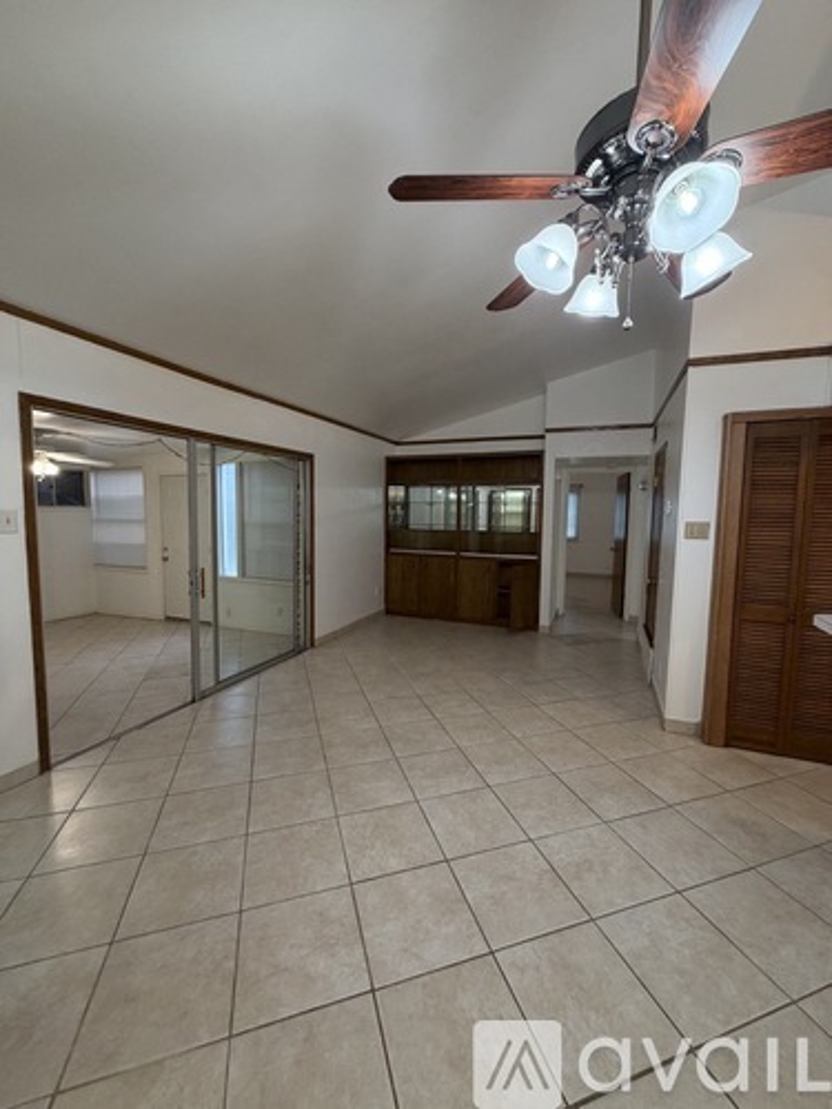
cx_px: 416
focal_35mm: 14
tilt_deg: -4.5
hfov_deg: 85.7
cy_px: 554
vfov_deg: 102.1
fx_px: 449
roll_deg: -1.8
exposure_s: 1/60
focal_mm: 2.22
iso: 200
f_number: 2.2
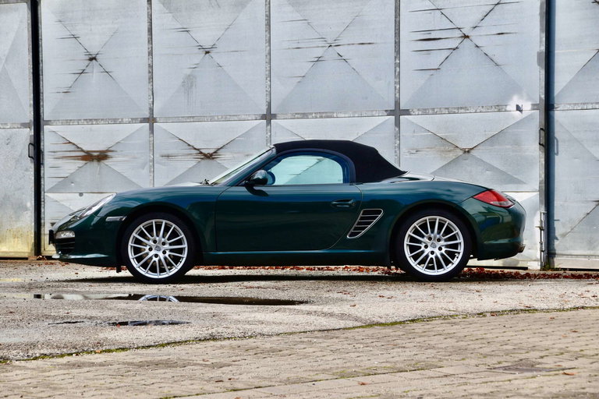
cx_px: 300
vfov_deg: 11.7
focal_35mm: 117
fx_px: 1947
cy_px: 200
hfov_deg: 17.5
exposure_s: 1/320
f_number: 9
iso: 200
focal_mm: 78
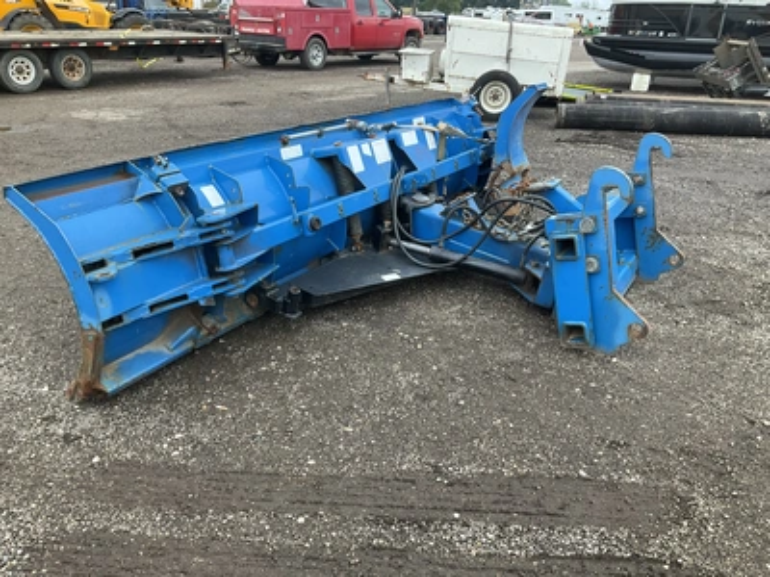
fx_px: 645
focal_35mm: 29
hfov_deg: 61.7
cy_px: 288
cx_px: 385
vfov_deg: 48.2
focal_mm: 3
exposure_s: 1/122
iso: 25
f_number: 1.8
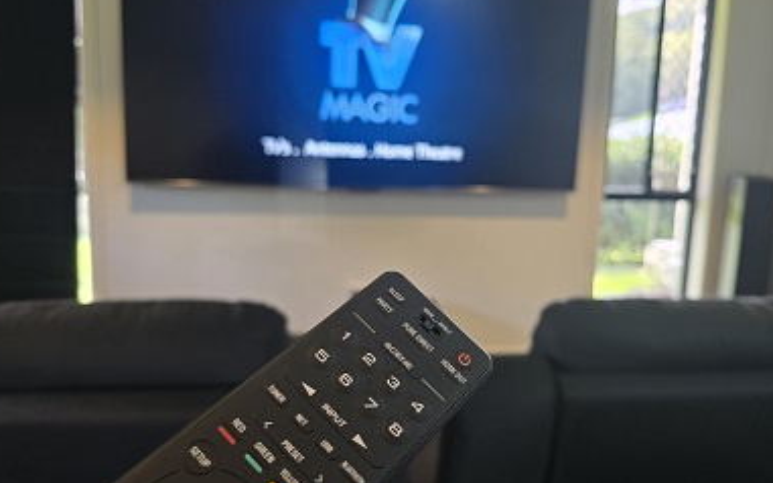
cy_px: 224
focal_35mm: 32
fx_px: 674
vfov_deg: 39.4
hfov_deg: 59.6
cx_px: 412
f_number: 1.7
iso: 400
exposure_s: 1/100
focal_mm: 6.3
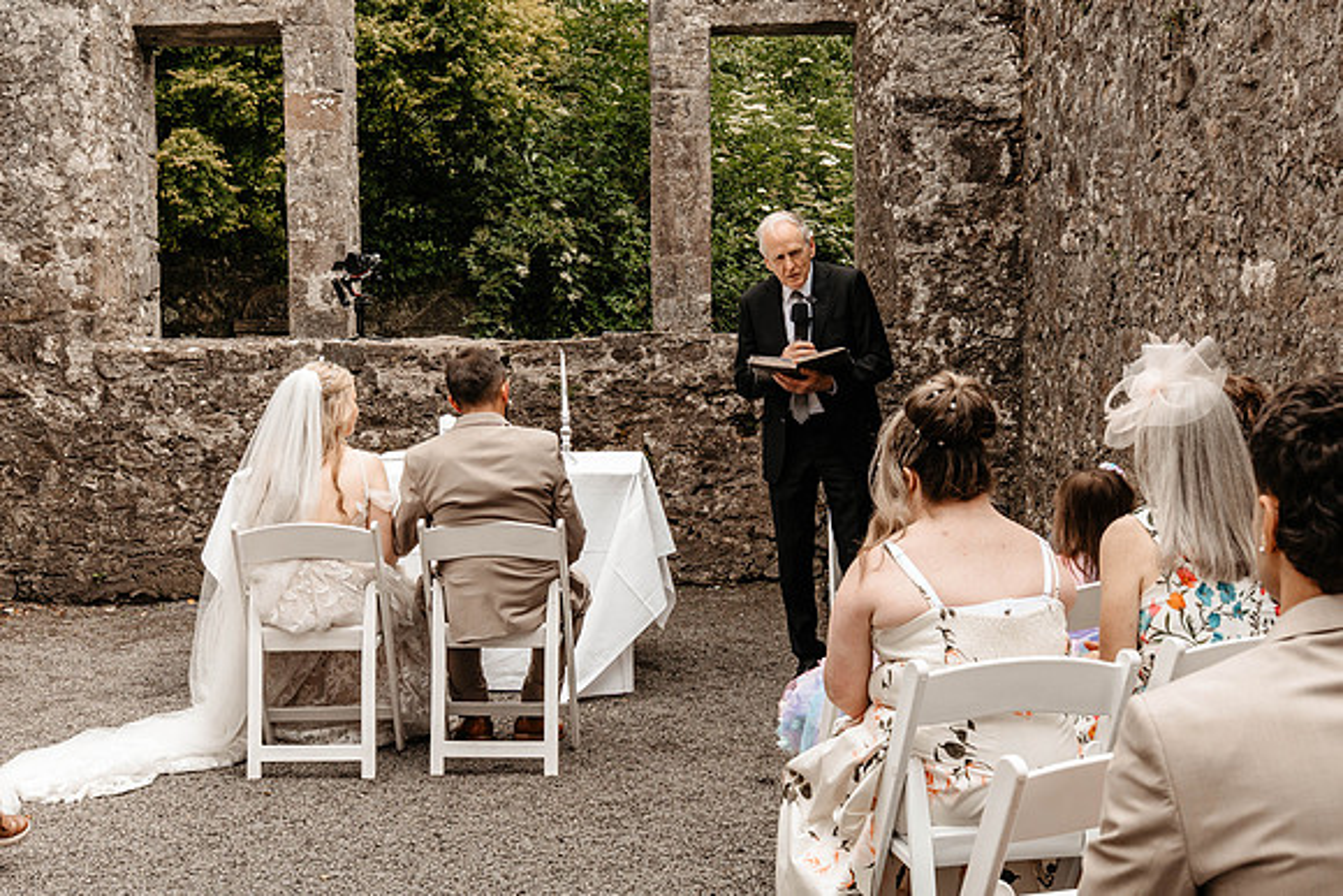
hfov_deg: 38.0
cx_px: 673
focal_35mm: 52
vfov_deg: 25.9
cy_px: 448
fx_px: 1950
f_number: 8
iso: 800
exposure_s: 1/320
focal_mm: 35
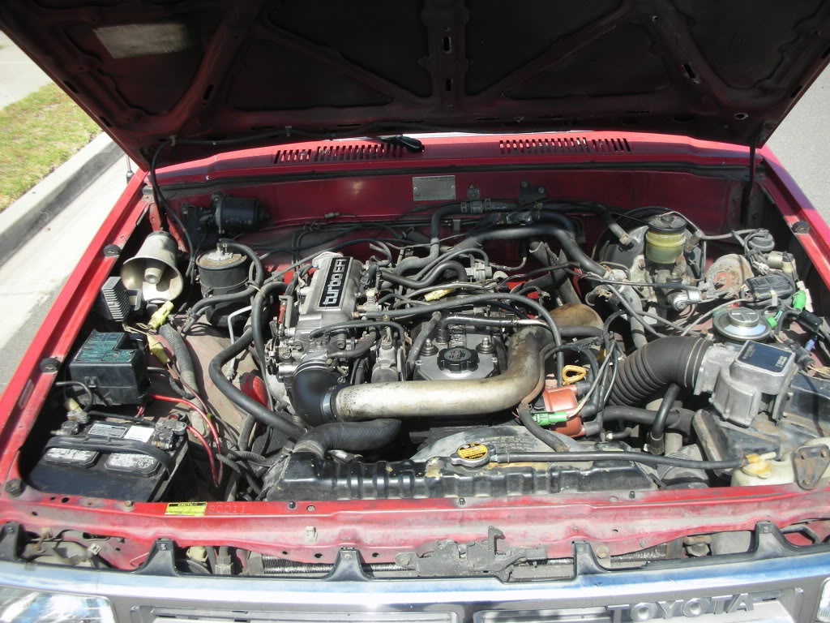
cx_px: 415
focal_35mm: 35
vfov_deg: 40.7
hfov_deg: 52.6
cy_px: 312
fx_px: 839
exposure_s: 1/283
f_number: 3
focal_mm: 5.8
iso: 50
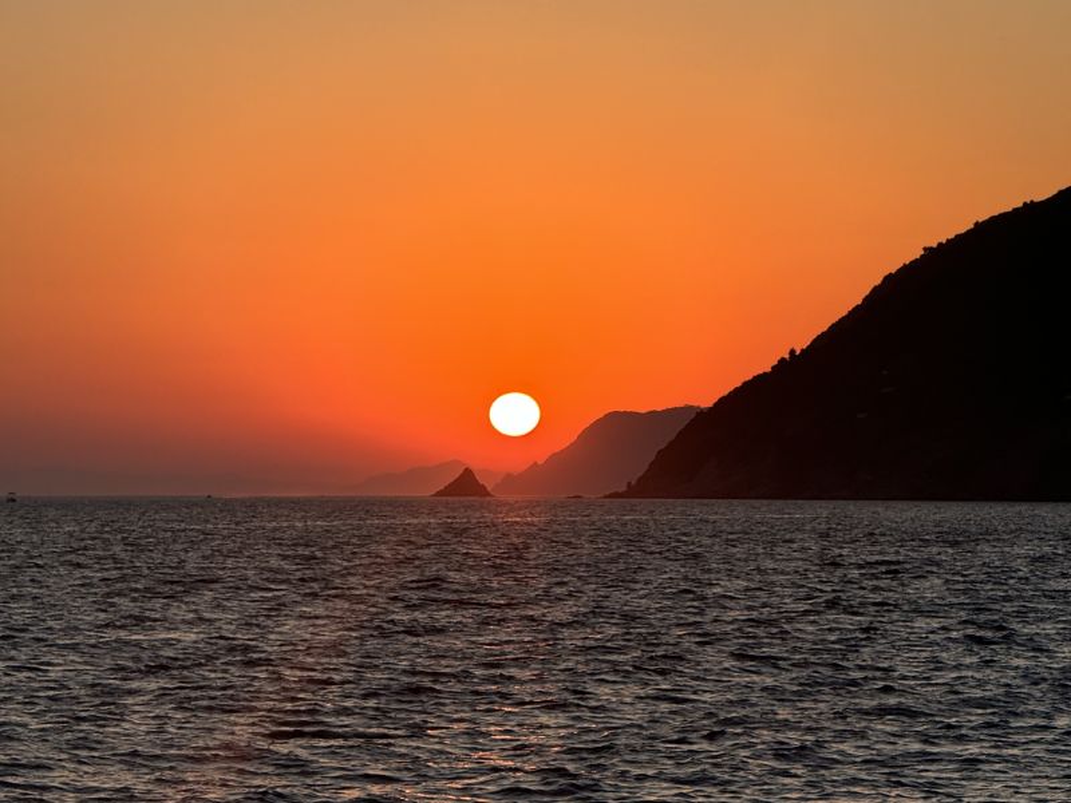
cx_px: 536
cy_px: 402
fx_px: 3713
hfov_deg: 16.4
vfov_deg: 12.3
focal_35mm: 120
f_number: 2.8
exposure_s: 1/903
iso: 50
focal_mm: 15.66
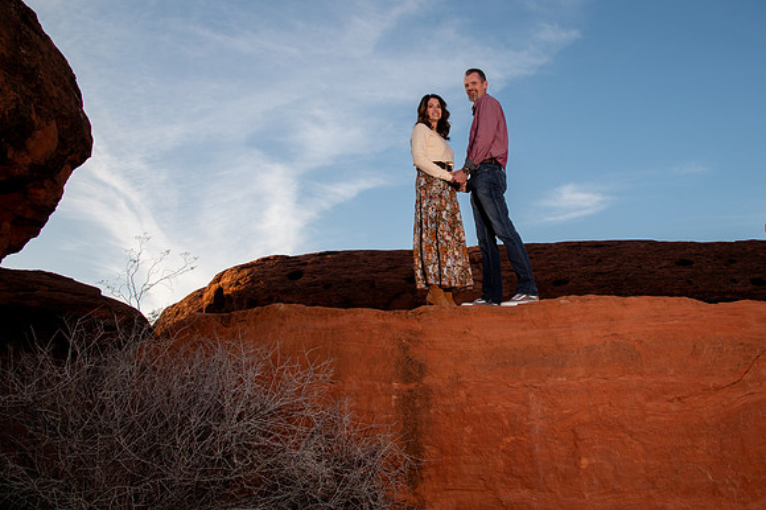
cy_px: 195
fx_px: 630
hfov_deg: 61.8
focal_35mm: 30
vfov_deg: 43.7
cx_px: 473
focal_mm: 24
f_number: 9
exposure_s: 1/250
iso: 250
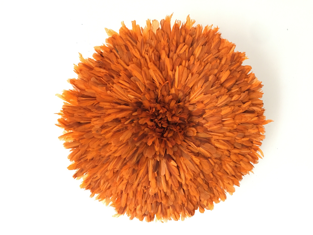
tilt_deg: -3.0
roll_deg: +1.1
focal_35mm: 29
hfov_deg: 61.7
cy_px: 118
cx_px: 156
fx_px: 262
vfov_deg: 48.2
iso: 80
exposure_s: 1/10
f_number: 2.2
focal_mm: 4.15
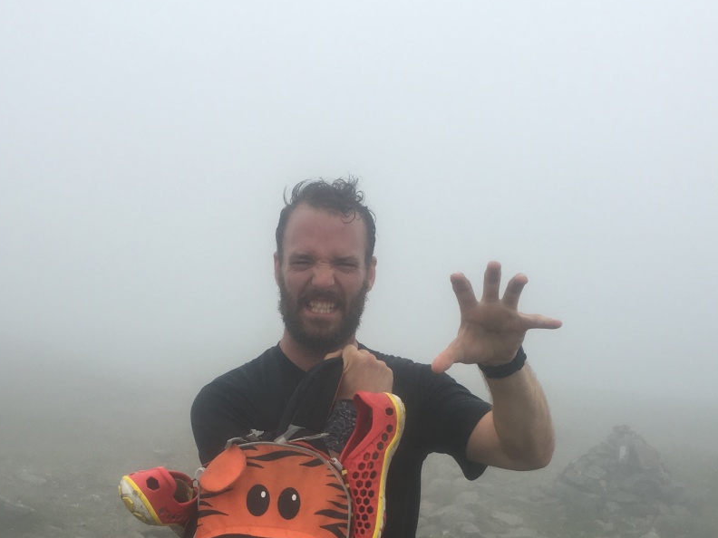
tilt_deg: -15.1
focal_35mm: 50
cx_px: 349
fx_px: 1037
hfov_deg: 38.2
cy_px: 497
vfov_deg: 27.9
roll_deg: -2.0
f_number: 2.2
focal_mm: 4.15
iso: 25
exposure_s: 1/827
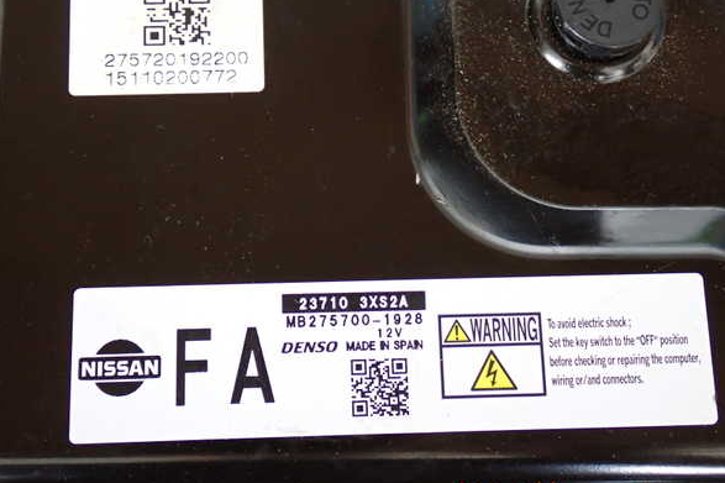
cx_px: 368
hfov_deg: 39.6
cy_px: 233
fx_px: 1007
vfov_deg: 27.0
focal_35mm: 50
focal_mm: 8.4
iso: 640
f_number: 3.1
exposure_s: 1/50
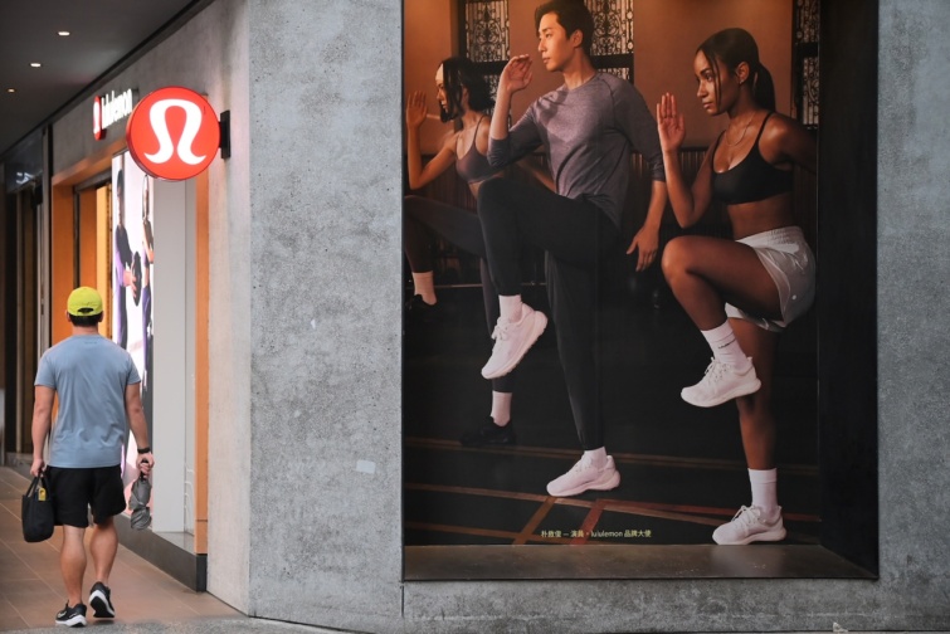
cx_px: 475
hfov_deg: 29.6
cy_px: 317
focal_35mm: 68
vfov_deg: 20.0
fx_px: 1795
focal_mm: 68
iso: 3200
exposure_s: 1/200
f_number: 3.3
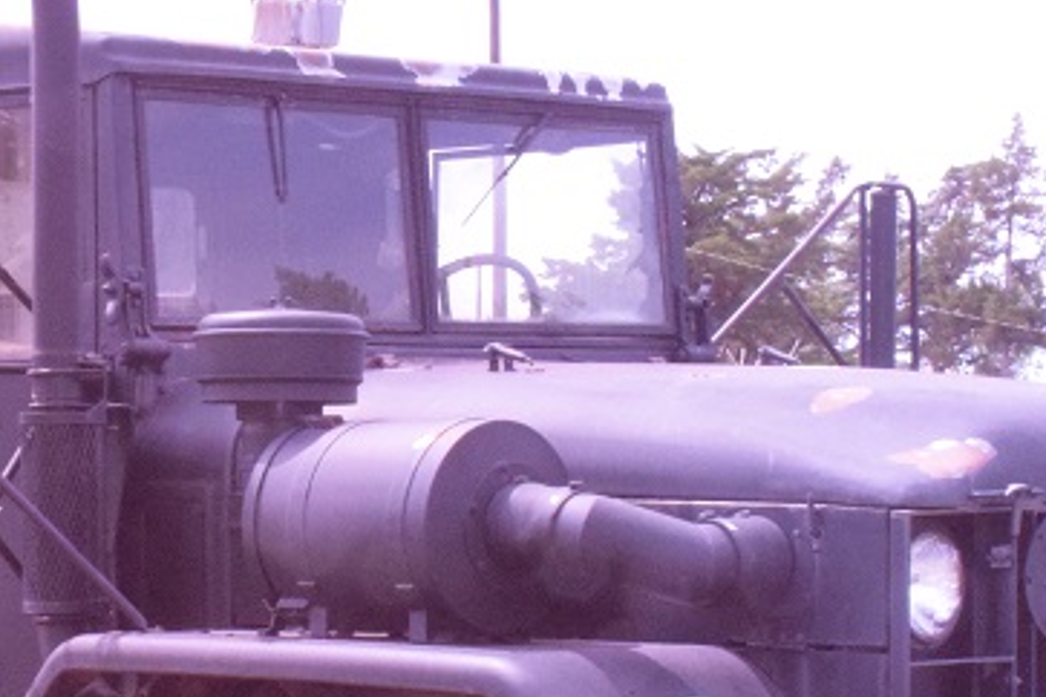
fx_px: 3748
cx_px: 251
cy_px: 518
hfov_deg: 15.8
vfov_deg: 10.6
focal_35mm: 129
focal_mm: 26
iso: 5000
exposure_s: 1/200
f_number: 25
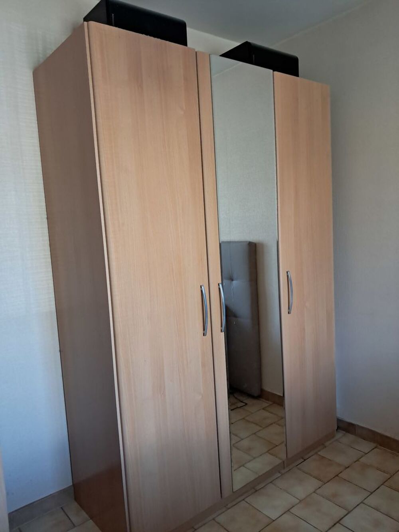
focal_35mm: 27
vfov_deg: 65.3
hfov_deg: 51.4
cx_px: 200
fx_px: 415
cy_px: 266
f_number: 1.8
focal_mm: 4
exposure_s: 1/50
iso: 500
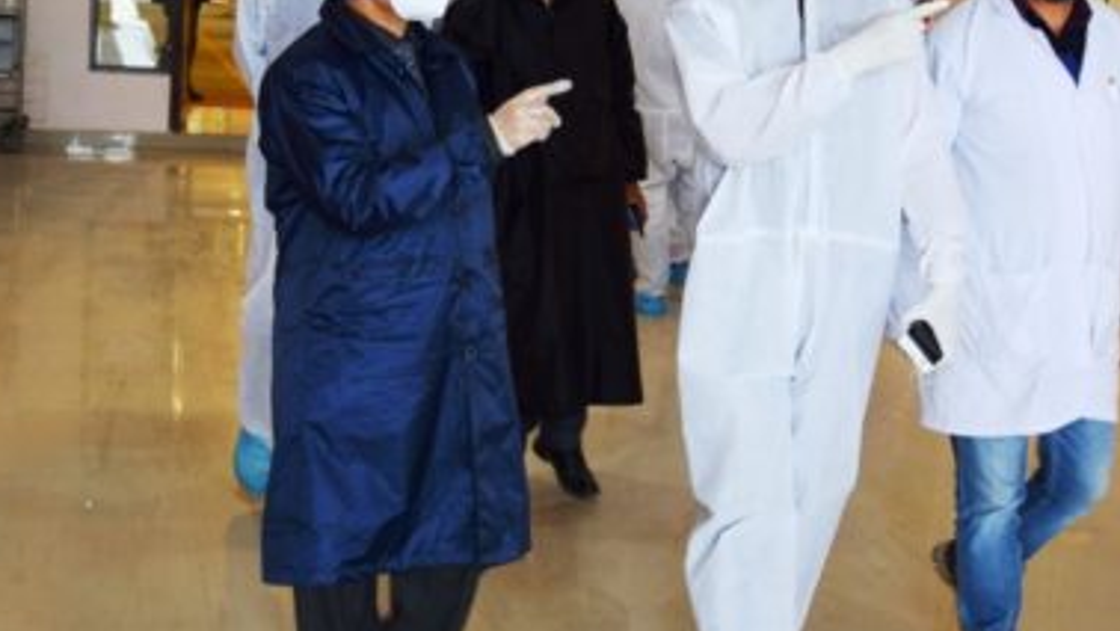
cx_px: 597
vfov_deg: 17.2
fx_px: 2080
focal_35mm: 70
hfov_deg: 30.1
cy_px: 166
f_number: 4
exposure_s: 1/80
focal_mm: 24
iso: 400
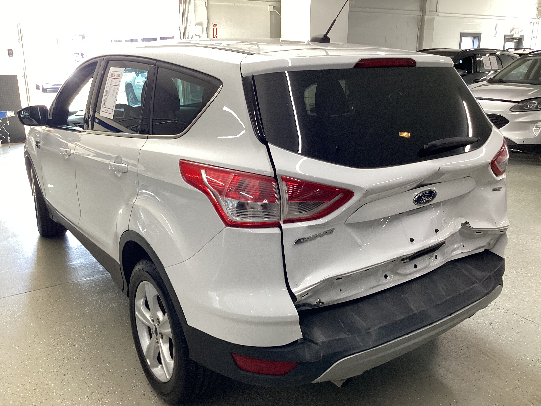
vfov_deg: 45.4
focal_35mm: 31
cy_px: 203
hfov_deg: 58.4
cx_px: 270
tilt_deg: -18.1
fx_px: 484
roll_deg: -0.1
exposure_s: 1/50
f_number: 2.4
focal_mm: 3.3
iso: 80
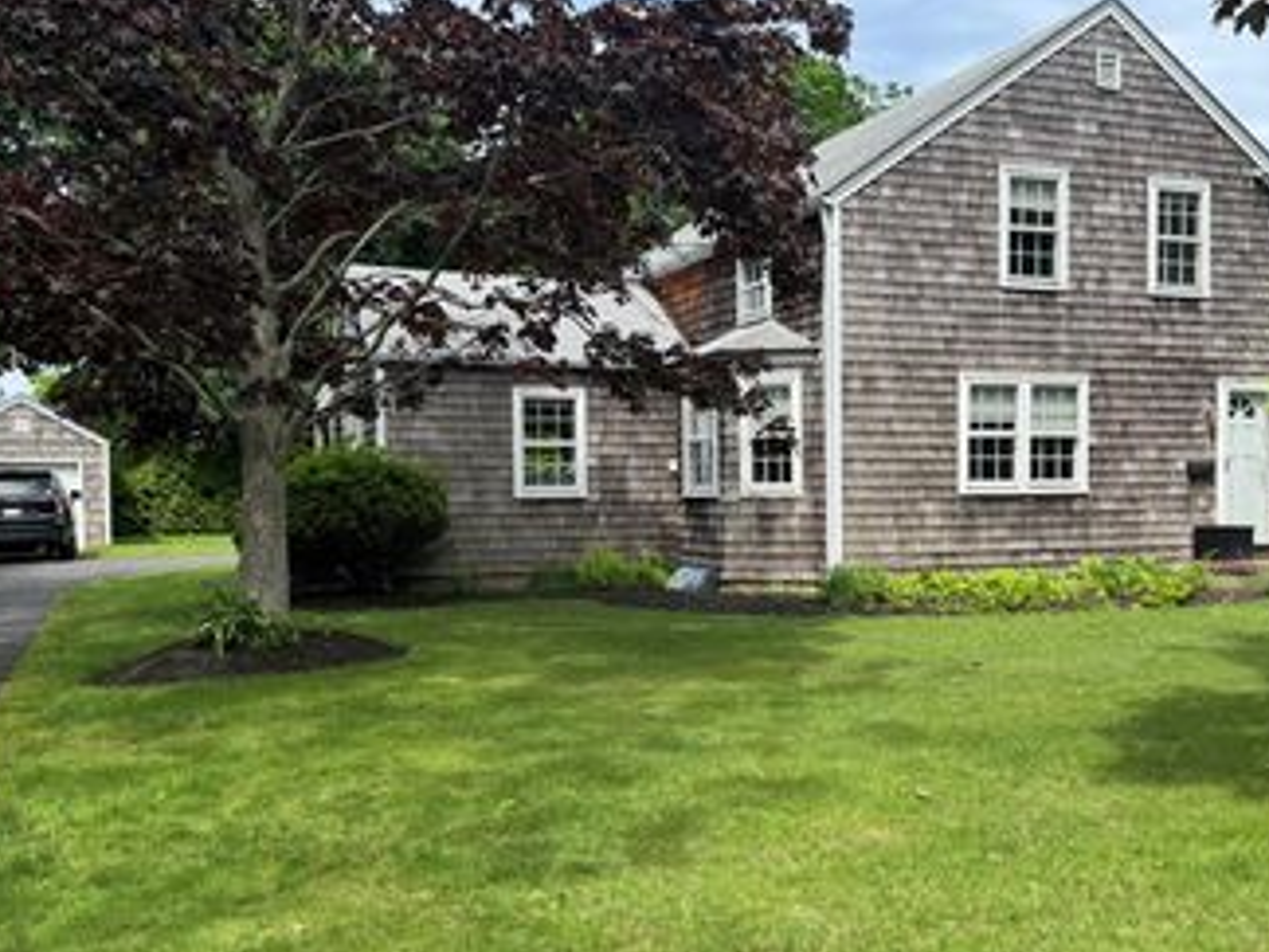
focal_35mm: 37
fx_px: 1356
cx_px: 740
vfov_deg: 38.6
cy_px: 531
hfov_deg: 49.9
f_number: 1.78
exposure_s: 1/1869
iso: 80
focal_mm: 6.76
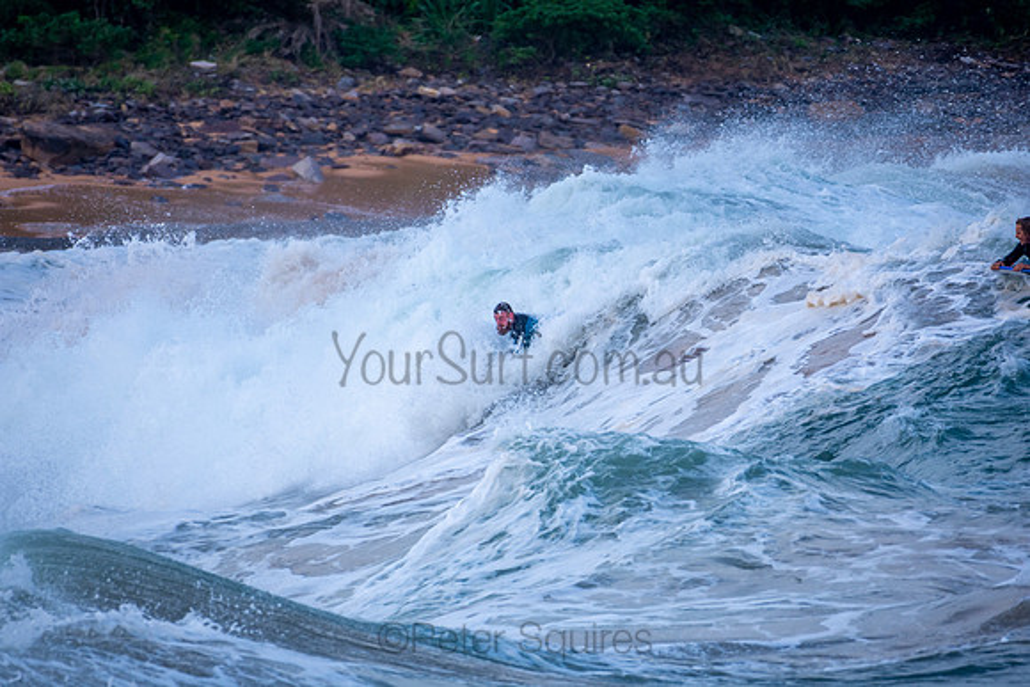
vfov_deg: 1.8
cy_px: 344
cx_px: 515
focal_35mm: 750
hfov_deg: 2.7
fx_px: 21462
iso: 200
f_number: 5.6
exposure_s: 1/640
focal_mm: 500
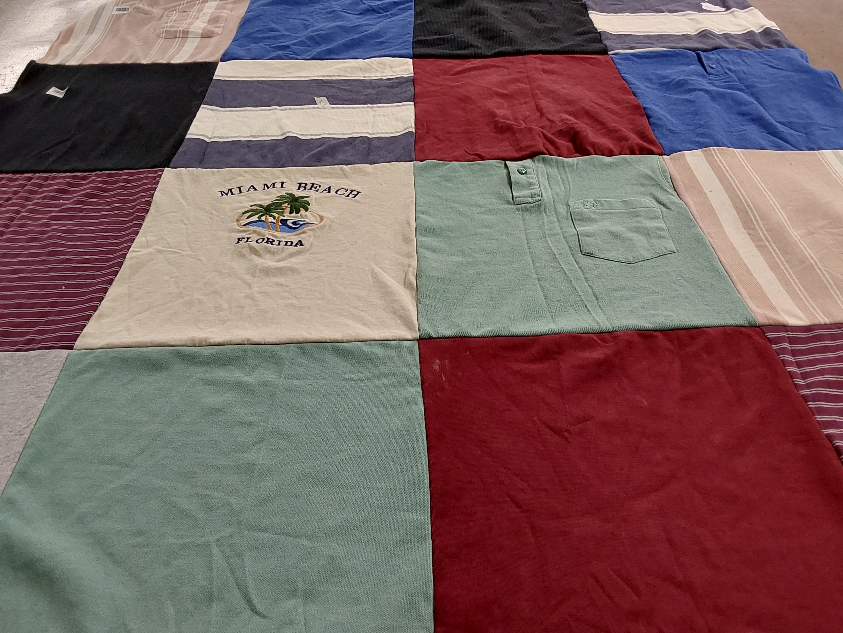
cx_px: 422
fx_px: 682
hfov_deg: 63.4
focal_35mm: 28
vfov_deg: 49.7
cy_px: 316
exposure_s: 1/60
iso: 100
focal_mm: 2.91
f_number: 1.9
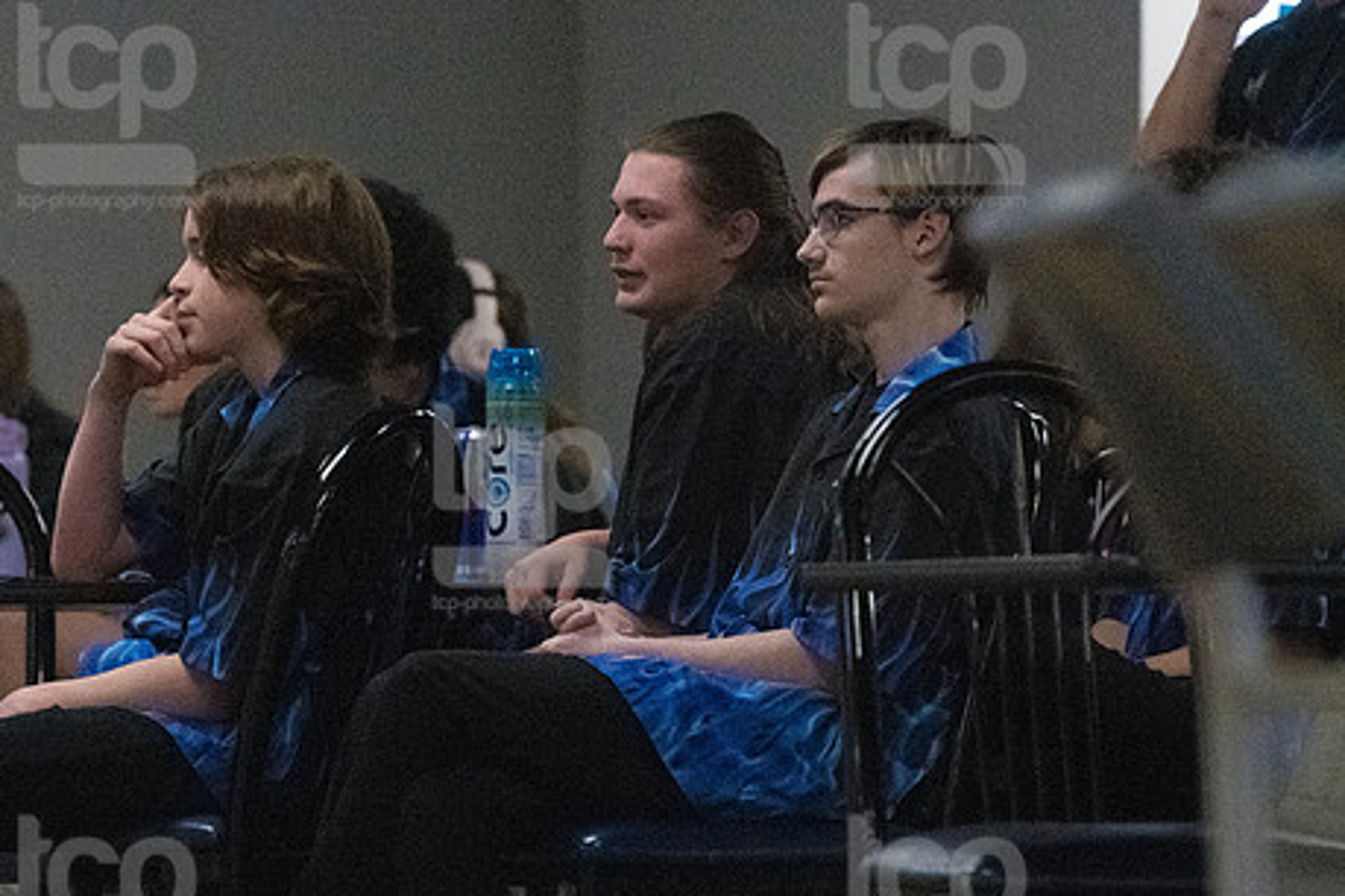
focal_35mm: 322
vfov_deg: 4.3
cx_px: 522
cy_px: 509
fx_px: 12029
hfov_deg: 6.4
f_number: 4
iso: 10000
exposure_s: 1/1250
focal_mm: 170
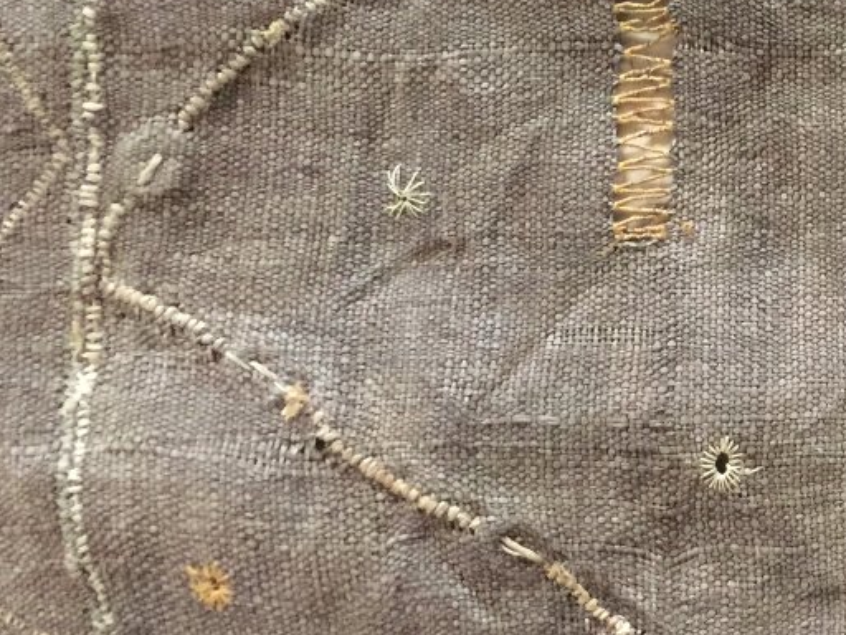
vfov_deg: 21.6
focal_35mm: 68
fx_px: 1662
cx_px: 963
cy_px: 245
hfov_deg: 26.1
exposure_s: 1/17
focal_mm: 4.15
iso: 400
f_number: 2.2
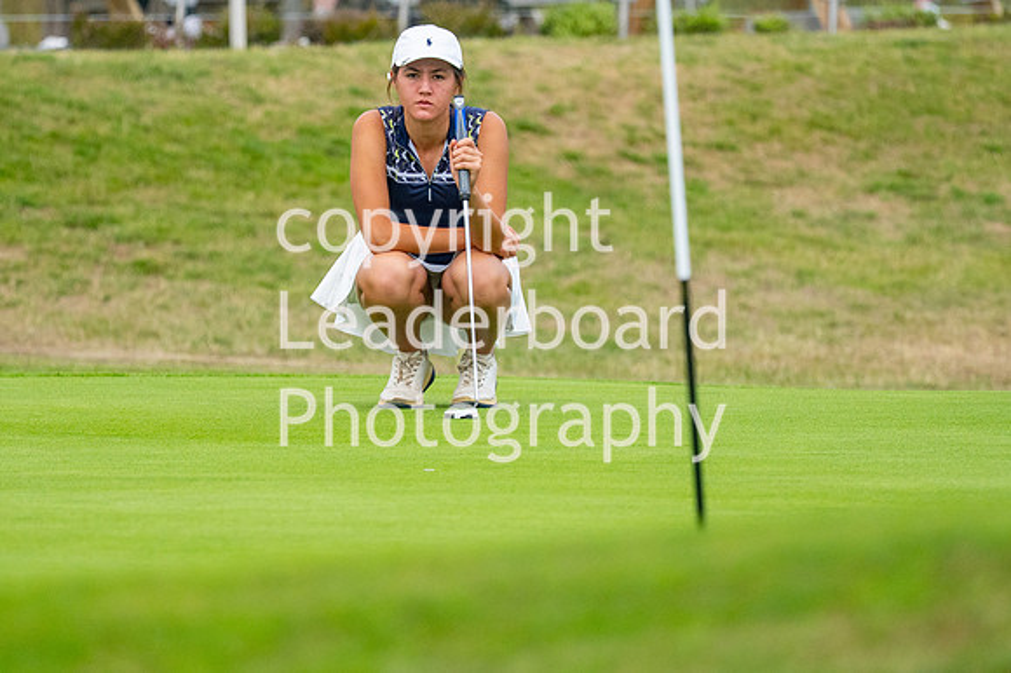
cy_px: 284
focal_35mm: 521
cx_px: 426
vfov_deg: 2.6
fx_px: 14616
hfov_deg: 4.0
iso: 800
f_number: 4.5
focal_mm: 300
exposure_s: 1/4000
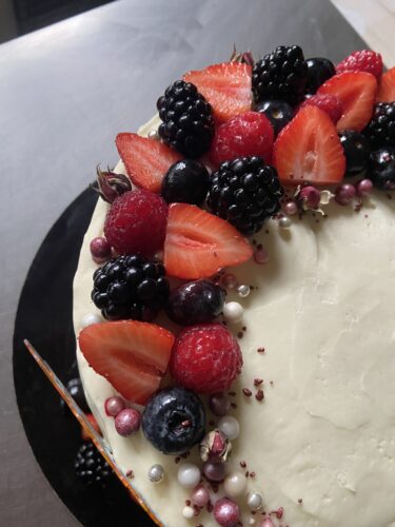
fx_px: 396
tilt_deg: -68.5
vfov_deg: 67.3
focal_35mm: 26
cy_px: 264
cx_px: 198
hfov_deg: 53.1
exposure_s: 1/60
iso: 400
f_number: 1.8
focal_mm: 4.25
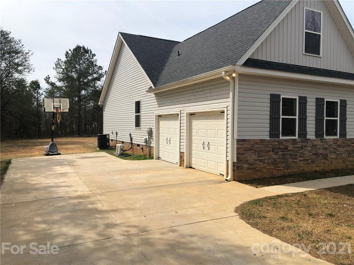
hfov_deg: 63.4
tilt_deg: -1.4
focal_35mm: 28
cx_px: 177
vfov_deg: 49.7
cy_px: 132
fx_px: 286
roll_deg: -1.1
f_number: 1.8
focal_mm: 3.99
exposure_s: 1/2525
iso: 20
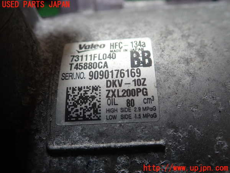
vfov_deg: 46.8
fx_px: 199
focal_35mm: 30
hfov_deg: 60.0
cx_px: 115
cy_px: 86
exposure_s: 1/125
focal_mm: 5.5
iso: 200
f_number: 2.3
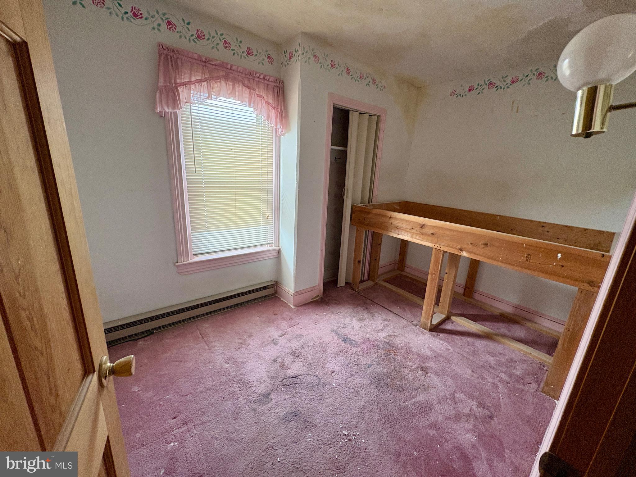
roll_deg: -3.8
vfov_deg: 85.7
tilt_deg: -15.1
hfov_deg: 102.1
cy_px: 238
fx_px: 257
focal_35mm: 14
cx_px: 318
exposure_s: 1/96
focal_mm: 2.22
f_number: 2.2
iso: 250
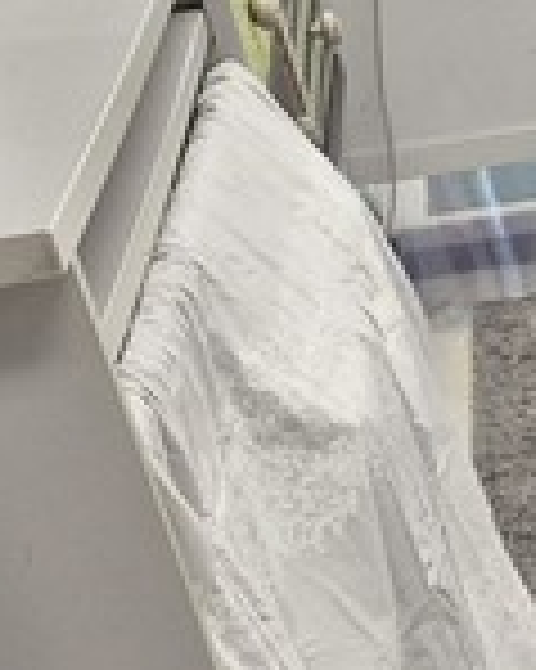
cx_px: 1797
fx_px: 3057
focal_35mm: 154
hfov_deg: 8.0
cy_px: 953
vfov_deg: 12.0
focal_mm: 5.4
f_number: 1.8
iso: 64
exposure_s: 1/62
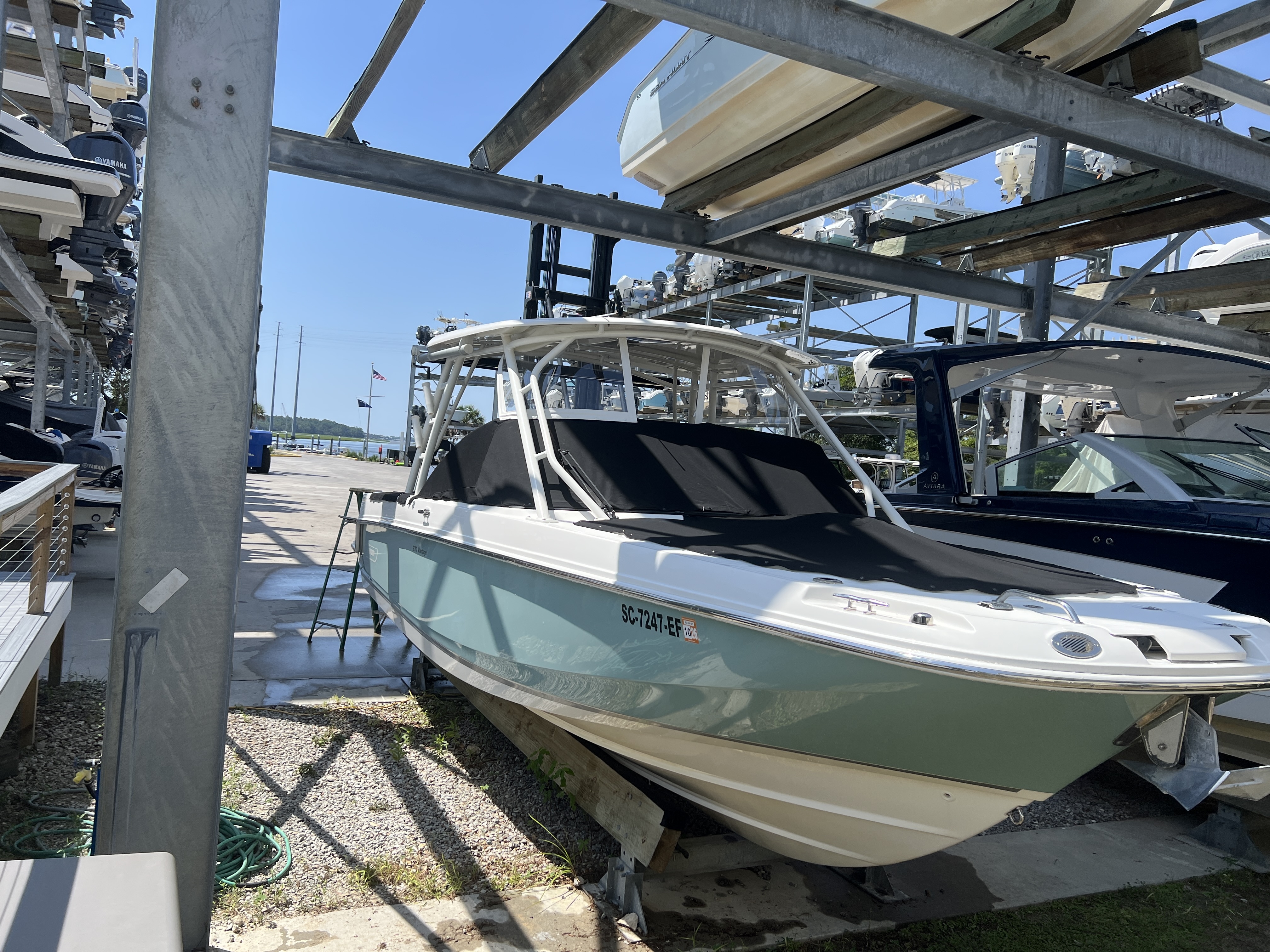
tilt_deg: -3.4
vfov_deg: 53.1
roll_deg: -6.5
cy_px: 476
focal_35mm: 26
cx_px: 635
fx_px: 954
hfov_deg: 67.3
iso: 50
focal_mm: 5.7
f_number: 1.5
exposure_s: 1/3831
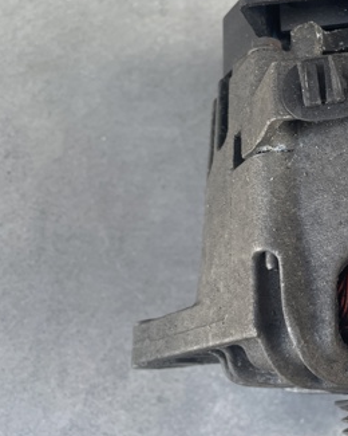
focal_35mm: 50
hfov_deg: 26.7
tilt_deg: -74.9
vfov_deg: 37.3
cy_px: 194
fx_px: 644
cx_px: 422
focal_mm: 4.2
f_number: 1.6
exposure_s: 1/121
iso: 64
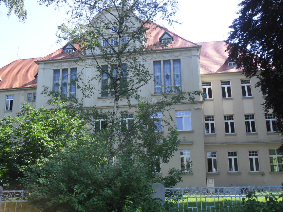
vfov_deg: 44.1
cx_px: 134
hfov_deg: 56.8
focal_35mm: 32
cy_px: 112
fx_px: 262
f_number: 3.5
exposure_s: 1/181
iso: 80
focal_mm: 4.9
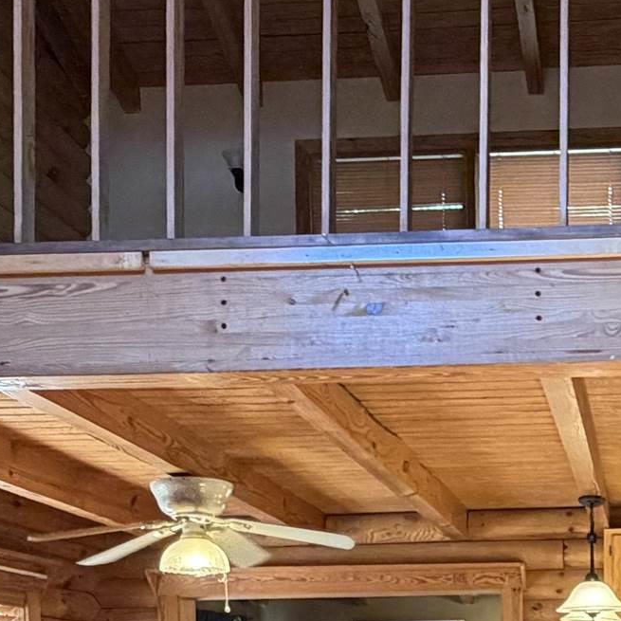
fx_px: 1177
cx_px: 594
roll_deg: +1.0
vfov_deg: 26.9
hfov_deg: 28.1
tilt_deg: +0.4
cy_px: 703
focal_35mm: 58
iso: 320
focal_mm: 2.22
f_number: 2.2
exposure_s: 1/60
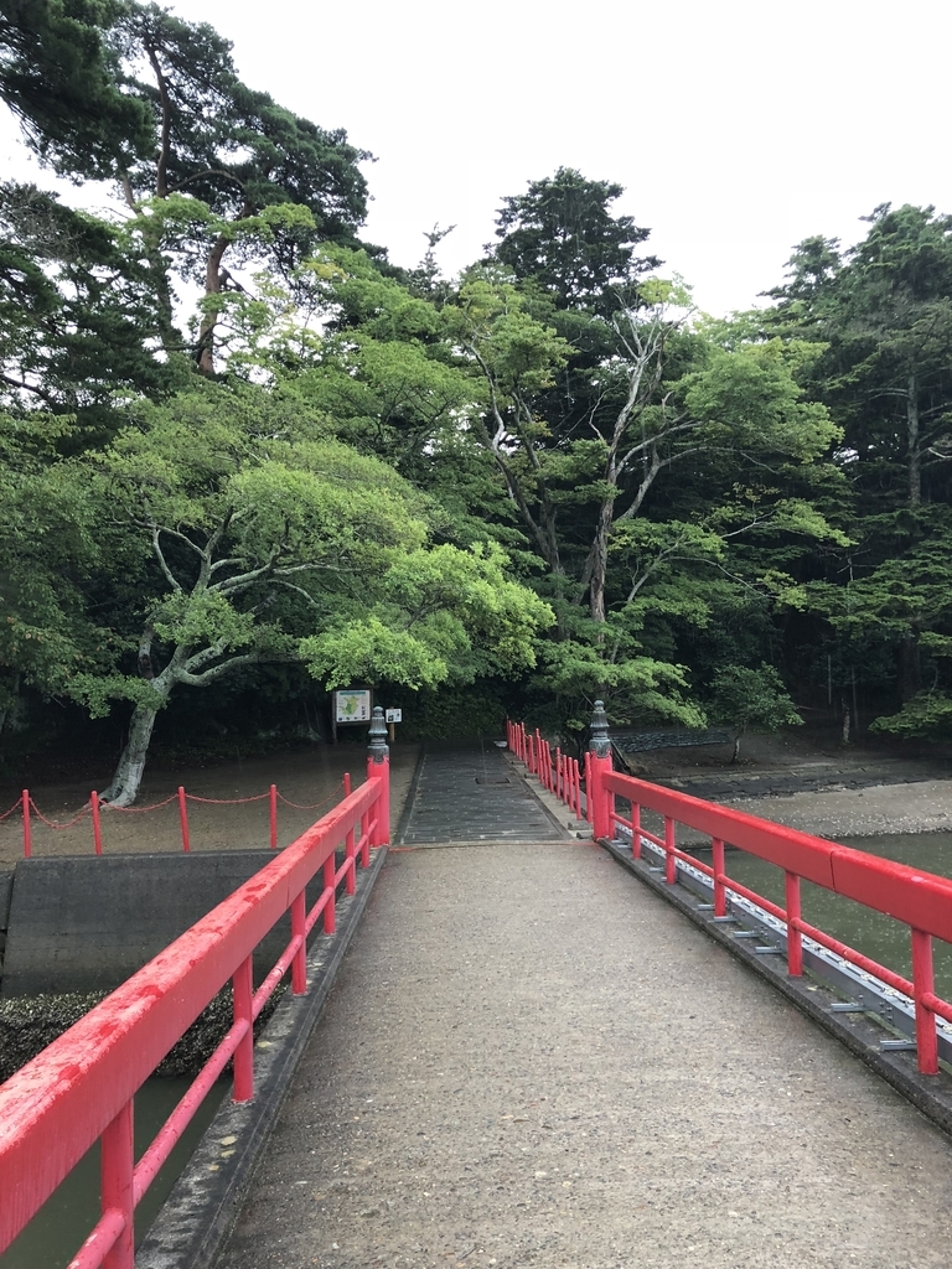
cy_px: 634
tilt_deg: +2.1
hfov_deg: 49.7
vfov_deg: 63.4
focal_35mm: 28
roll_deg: +2.8
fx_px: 1027
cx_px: 476
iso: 25
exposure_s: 1/30
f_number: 1.8
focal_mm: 4
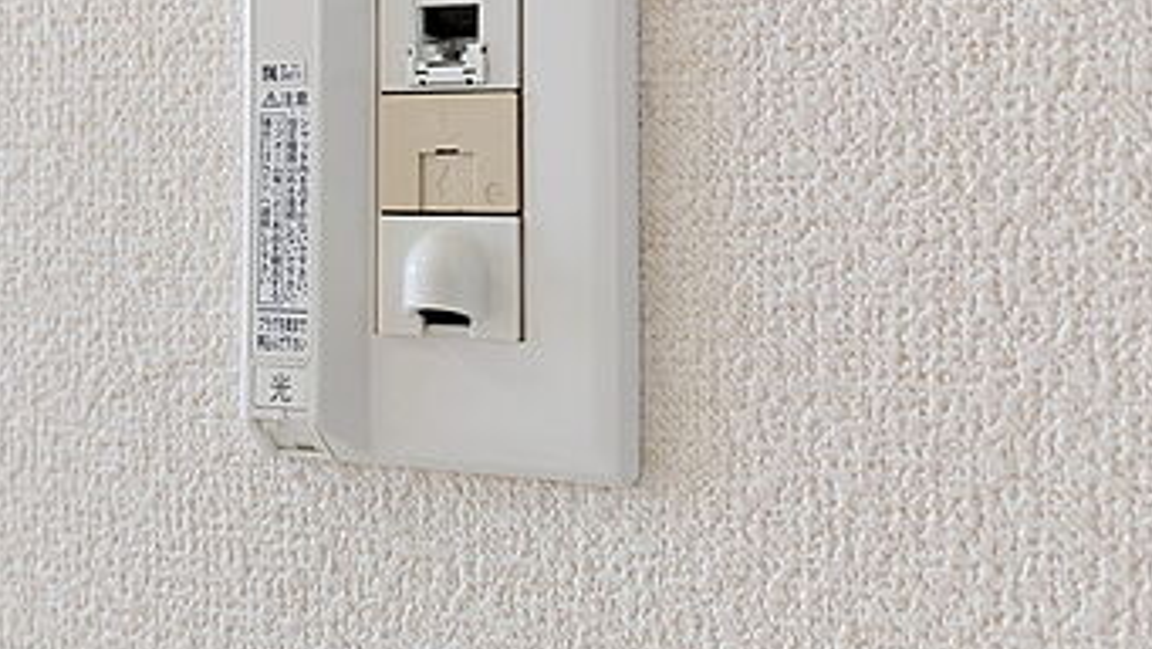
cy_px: 125
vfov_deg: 25.5
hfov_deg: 44.0
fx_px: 1405
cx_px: 395
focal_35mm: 46
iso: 32
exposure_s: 1/24
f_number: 1.8
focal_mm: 5.23
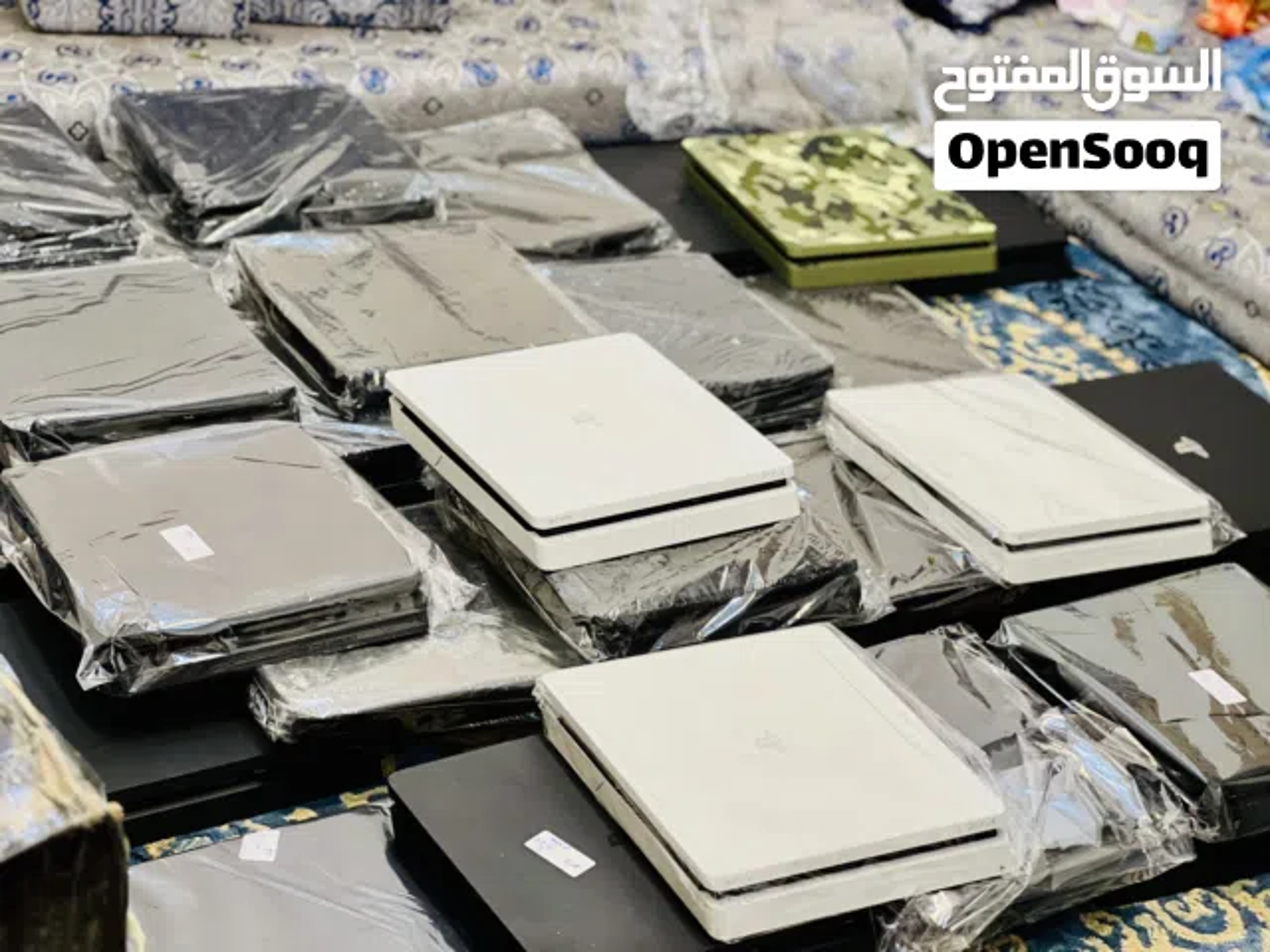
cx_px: 635
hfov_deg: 25.3
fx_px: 2825
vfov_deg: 19.1
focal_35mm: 77
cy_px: 476
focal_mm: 9
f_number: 2.8
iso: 320
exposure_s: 1/33
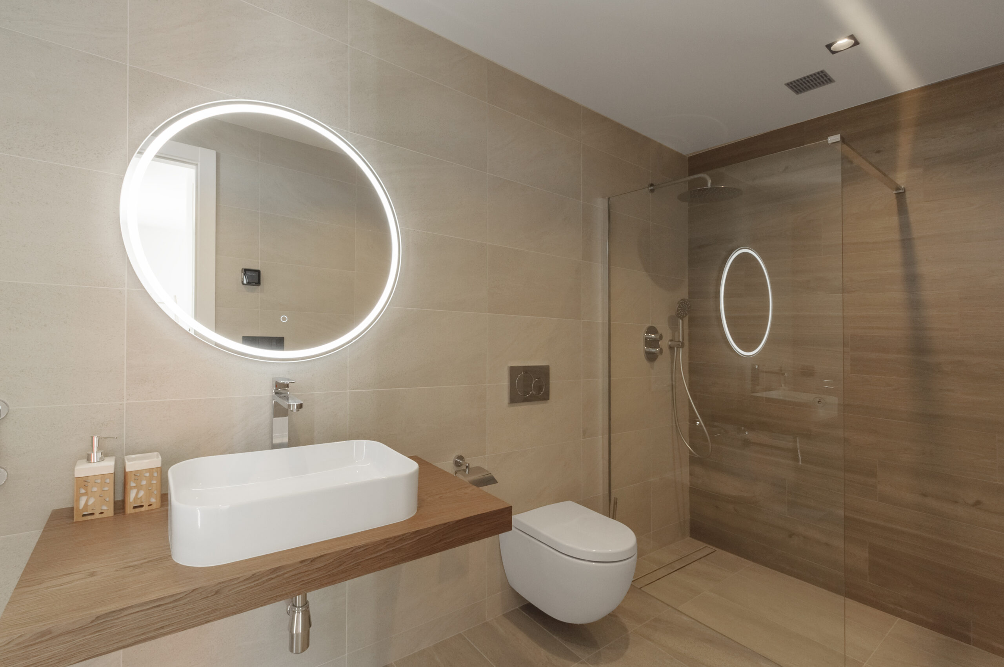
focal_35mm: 15
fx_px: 418
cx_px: 502
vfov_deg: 77.2
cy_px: 334
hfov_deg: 100.5
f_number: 9
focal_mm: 10
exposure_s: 1/15
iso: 160
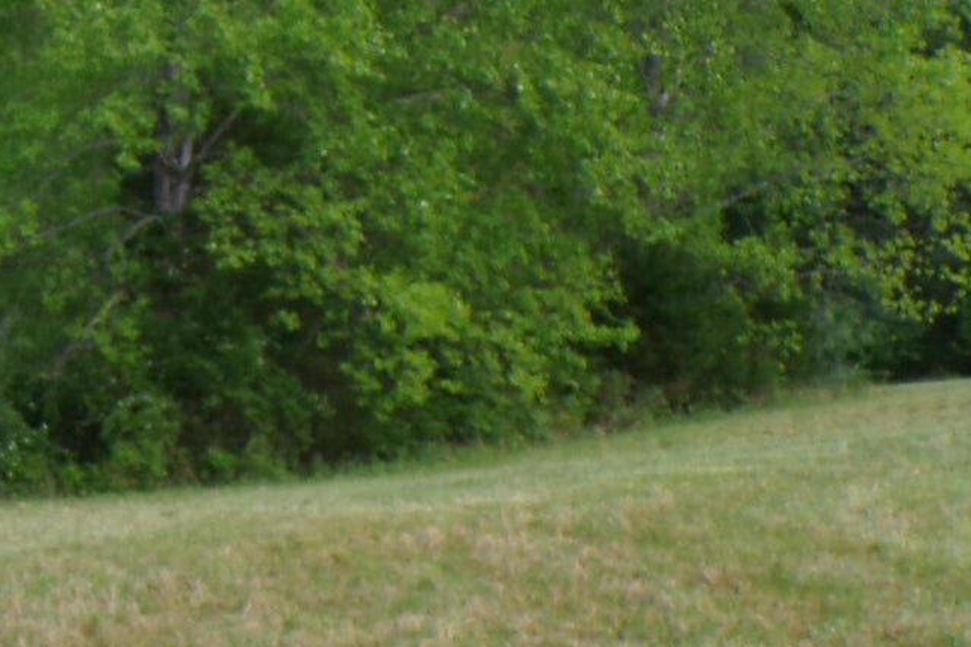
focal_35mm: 83
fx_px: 2239
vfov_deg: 16.4
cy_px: 423
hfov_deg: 21.5
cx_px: -370
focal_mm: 4.3
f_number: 4.4
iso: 100
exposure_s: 1/180
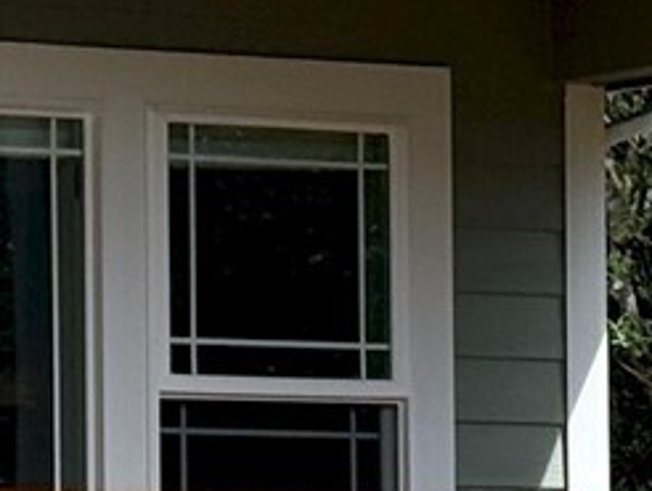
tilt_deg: +3.5
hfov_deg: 6.2
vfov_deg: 4.8
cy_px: 398
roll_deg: +0.2
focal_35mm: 312
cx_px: -684
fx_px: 5882
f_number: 1.78
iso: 64
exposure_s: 1/6024
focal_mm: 6.76
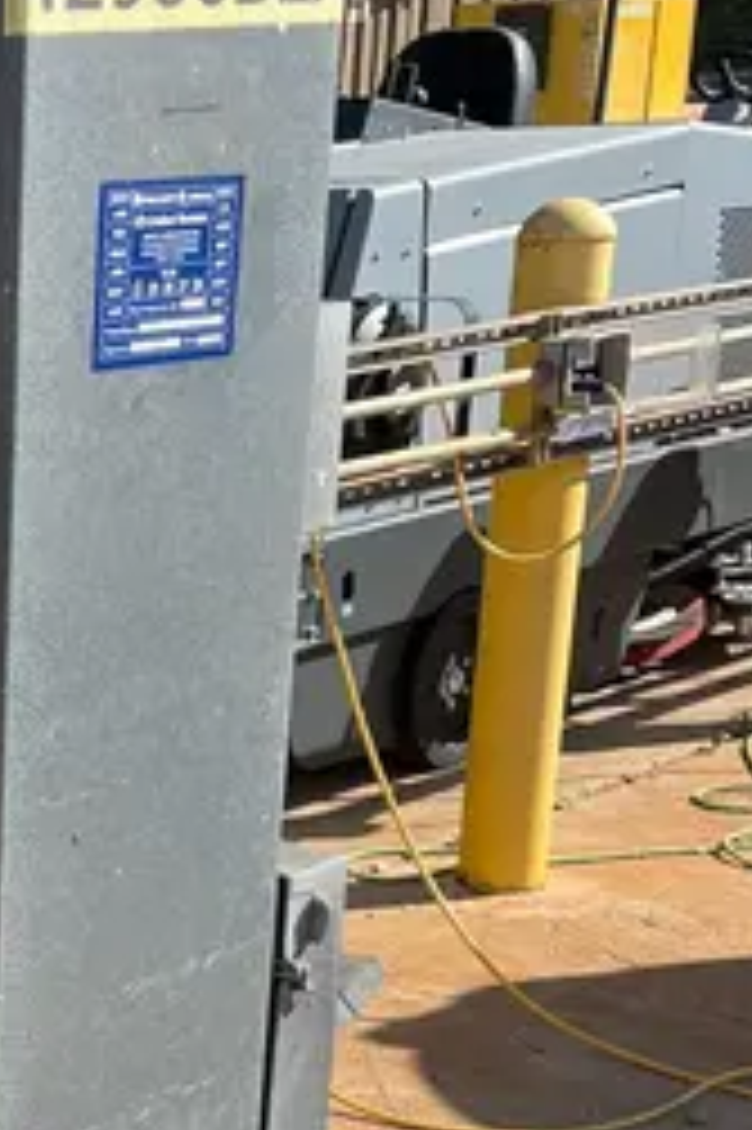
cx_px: -432
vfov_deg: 24.8
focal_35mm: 79
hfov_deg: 15.6
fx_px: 2479
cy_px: 1056
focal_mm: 5.1
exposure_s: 1/1992
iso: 50
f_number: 1.6
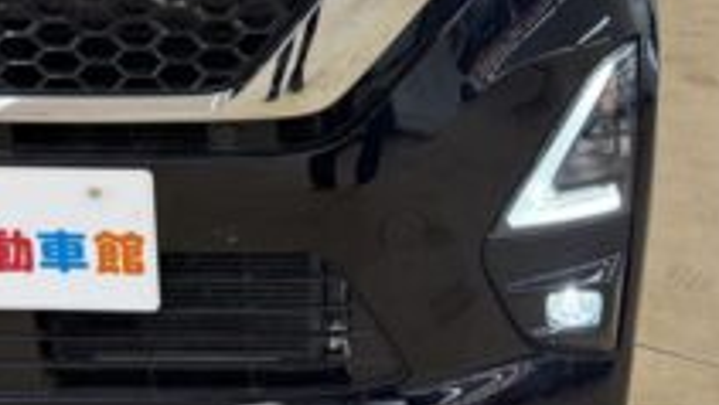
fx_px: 897
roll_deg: -0.1
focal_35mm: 47
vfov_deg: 24.7
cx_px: 371
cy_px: 32
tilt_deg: -17.1
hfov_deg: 43.7
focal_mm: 5.96
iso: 64
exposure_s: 1/100
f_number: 1.6
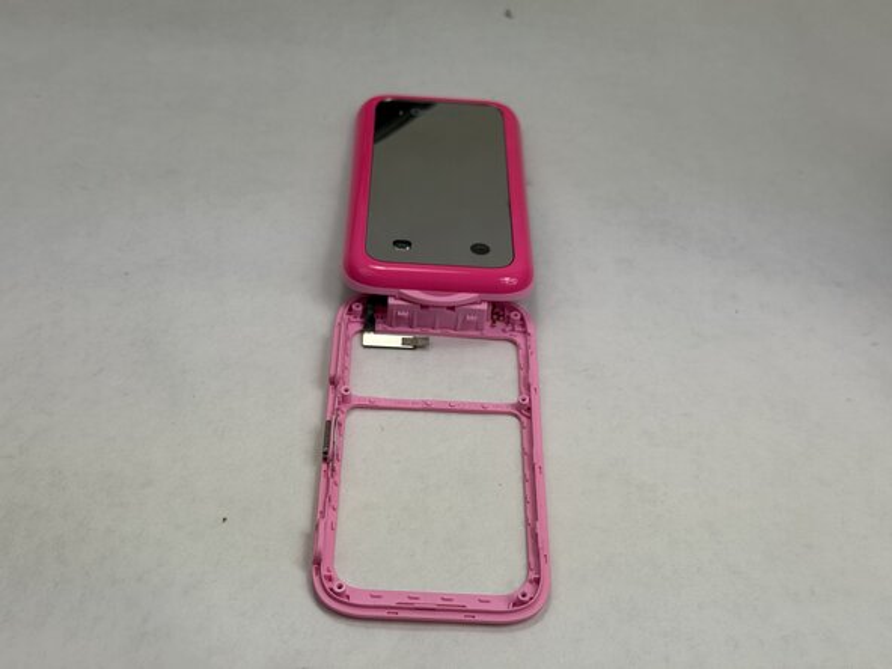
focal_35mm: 48
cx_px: 446
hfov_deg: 39.7
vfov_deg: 30.3
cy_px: 334
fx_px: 1237
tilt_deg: -45.2
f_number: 1.78
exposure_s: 1/1484
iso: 64
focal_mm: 6.76
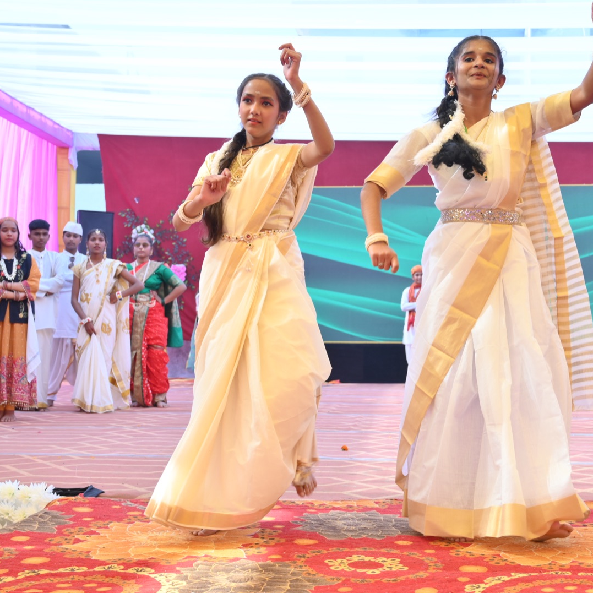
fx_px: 1027
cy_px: 299
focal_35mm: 53
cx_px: 339
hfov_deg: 32.2
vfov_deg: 32.2
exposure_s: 1/200
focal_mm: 35
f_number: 5.6
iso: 125
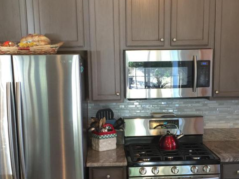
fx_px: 366
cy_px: 123
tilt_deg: -9.1
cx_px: 134
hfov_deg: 36.1
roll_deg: +0.4
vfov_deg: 27.3
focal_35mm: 53
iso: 40
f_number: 2.2
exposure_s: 1/15
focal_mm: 4.15
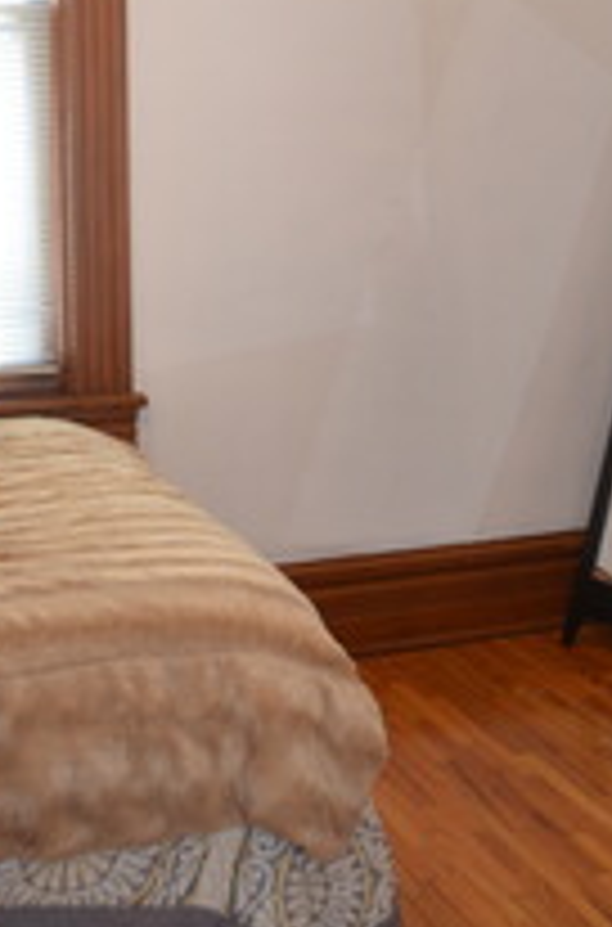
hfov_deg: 20.9
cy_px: 220
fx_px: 1617
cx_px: 576
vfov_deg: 31.4
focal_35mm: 63
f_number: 3.5
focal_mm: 18
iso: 500
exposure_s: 1/60
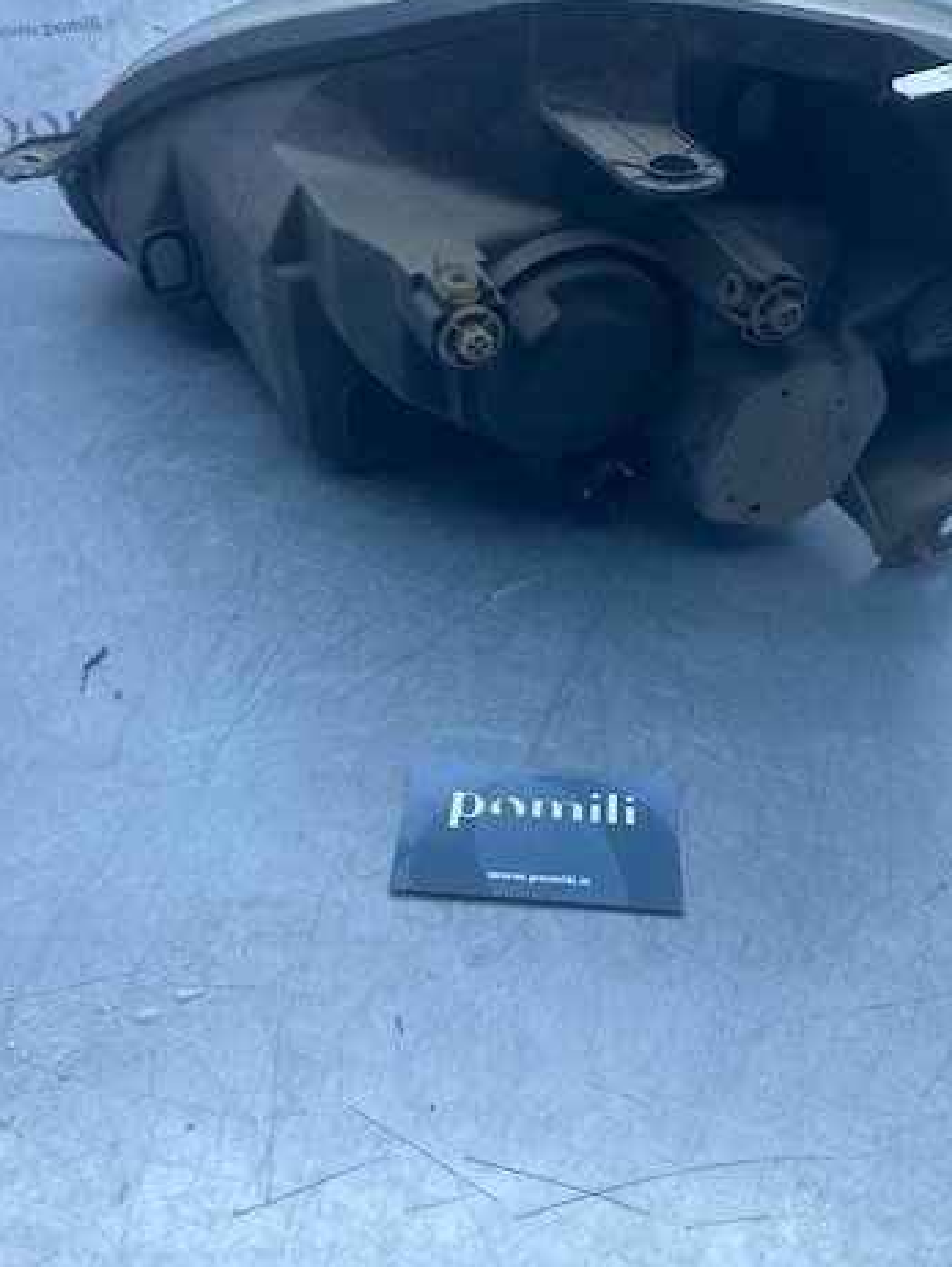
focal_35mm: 36
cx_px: 606
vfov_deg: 50.7
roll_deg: -7.2
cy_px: 458
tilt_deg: -29.7
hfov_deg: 39.4
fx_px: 1319
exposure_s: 1/715
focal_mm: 4.25
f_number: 1.8
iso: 32
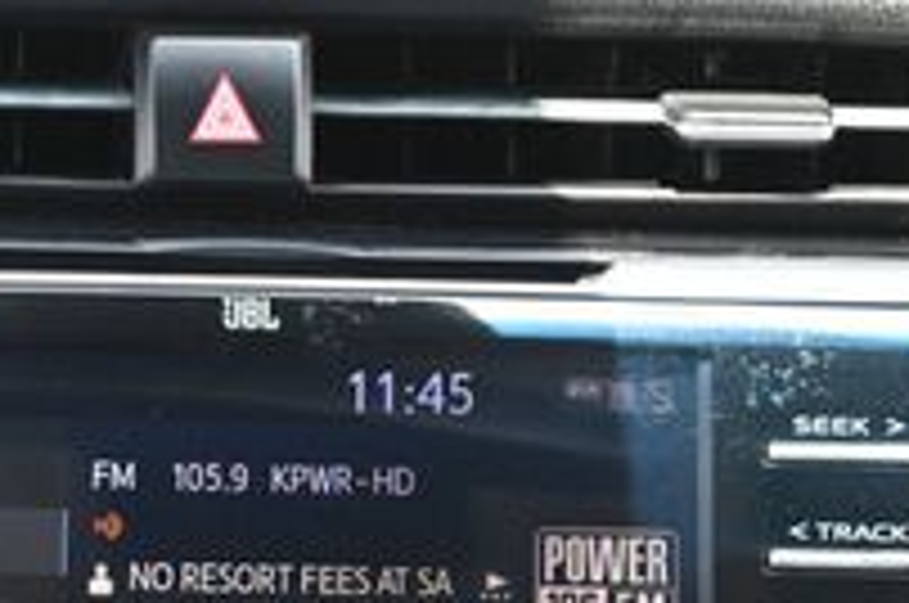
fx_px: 5158
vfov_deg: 6.7
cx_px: 252
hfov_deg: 10.1
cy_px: 666
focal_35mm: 205
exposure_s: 1/125
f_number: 6
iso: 1800
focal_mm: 43
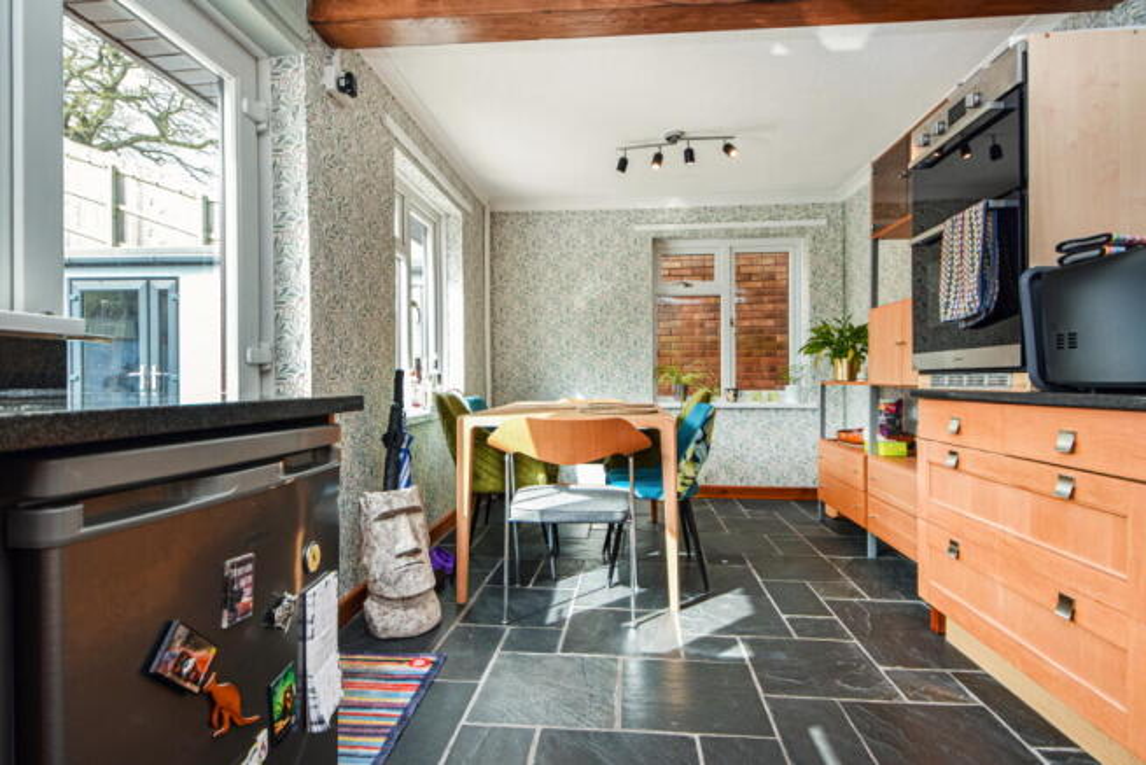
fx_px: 573
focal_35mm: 18
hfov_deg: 90.0
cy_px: 382
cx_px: 573
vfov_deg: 67.4
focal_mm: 12
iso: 280
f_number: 5
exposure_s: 1/200
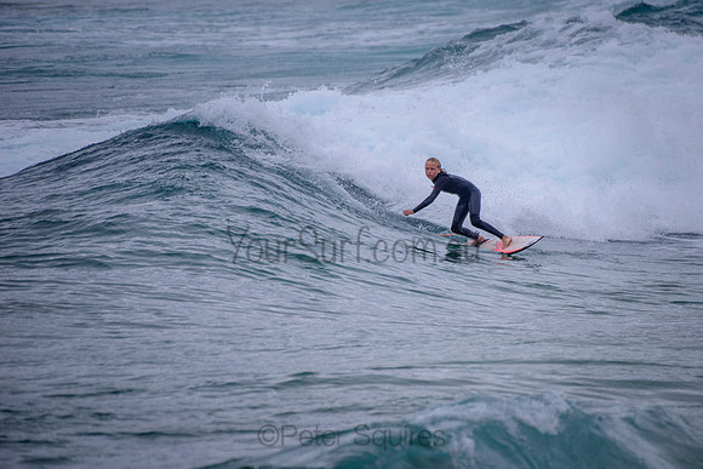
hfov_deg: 3.4
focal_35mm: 613
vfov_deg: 2.2
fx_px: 11974
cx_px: 429
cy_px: 211
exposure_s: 1/2000
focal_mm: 500
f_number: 5.6
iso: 180
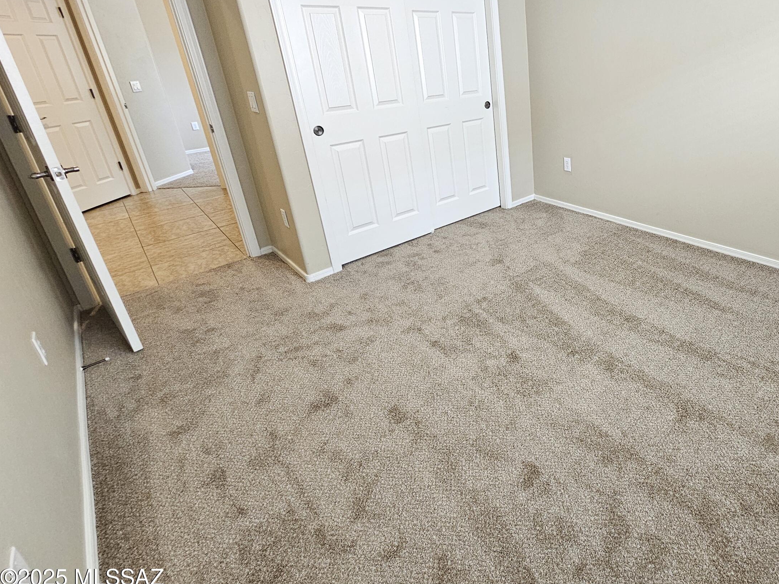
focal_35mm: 18
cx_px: 538
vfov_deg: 70.1
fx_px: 405
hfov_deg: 83.8
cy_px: 210
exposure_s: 1/40
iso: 400
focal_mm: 2.2
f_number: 2.2
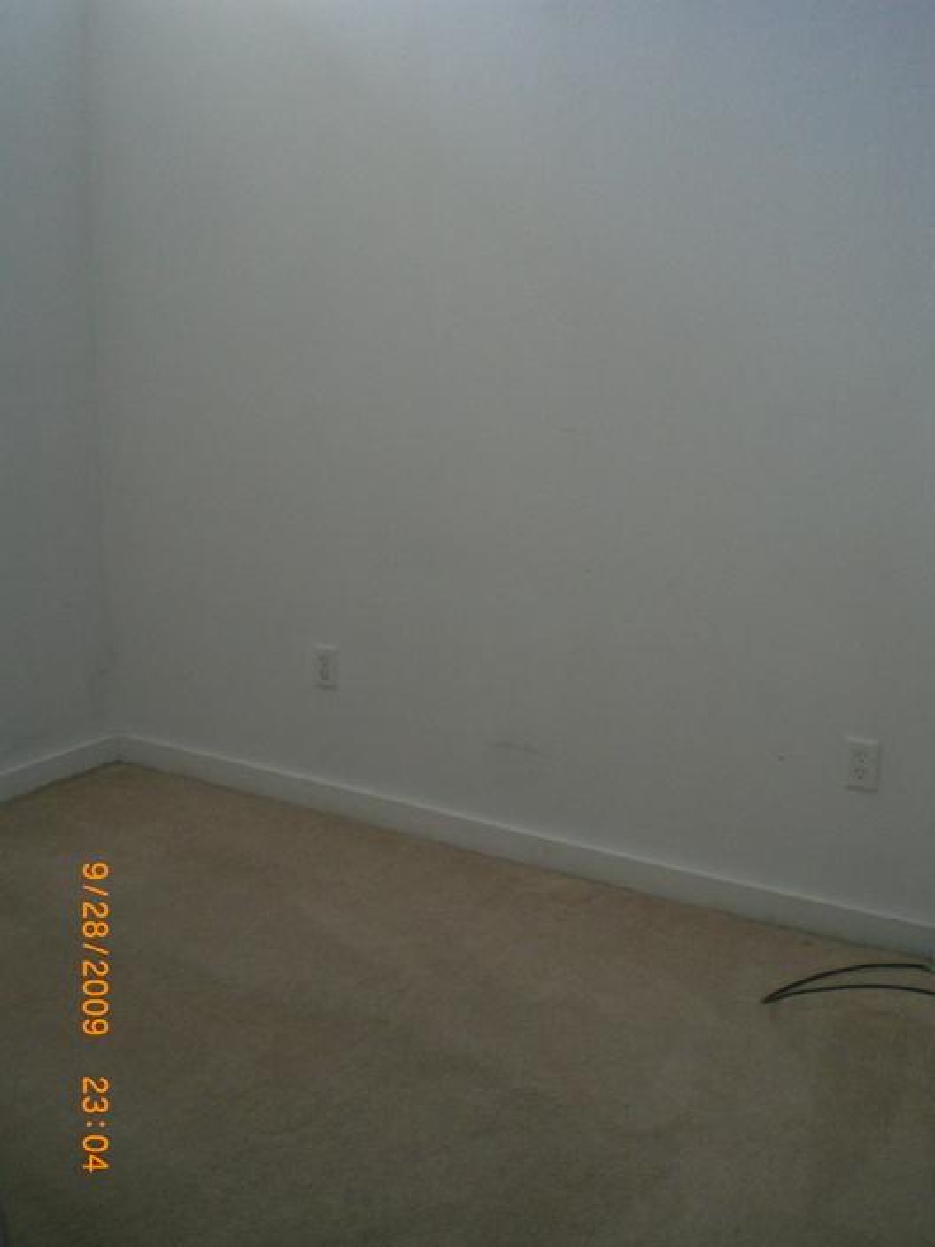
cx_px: 468
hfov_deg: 37.7
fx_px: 1369
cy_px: 624
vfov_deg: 49.0
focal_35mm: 38
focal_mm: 6.3
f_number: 3.1
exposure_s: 1/100
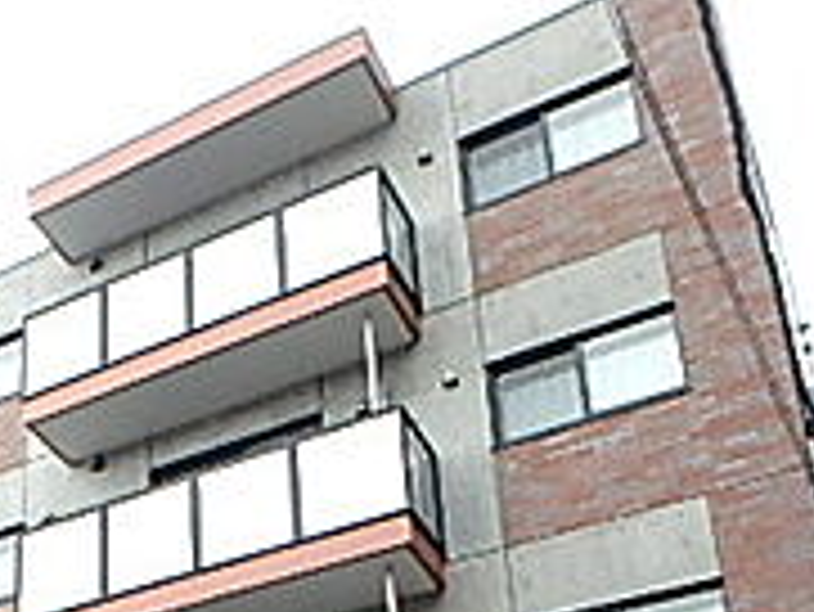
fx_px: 1388
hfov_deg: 29.0
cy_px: 817
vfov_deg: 22.1
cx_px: -117
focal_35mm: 59
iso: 125
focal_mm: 3.7
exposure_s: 1/250
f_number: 3.5
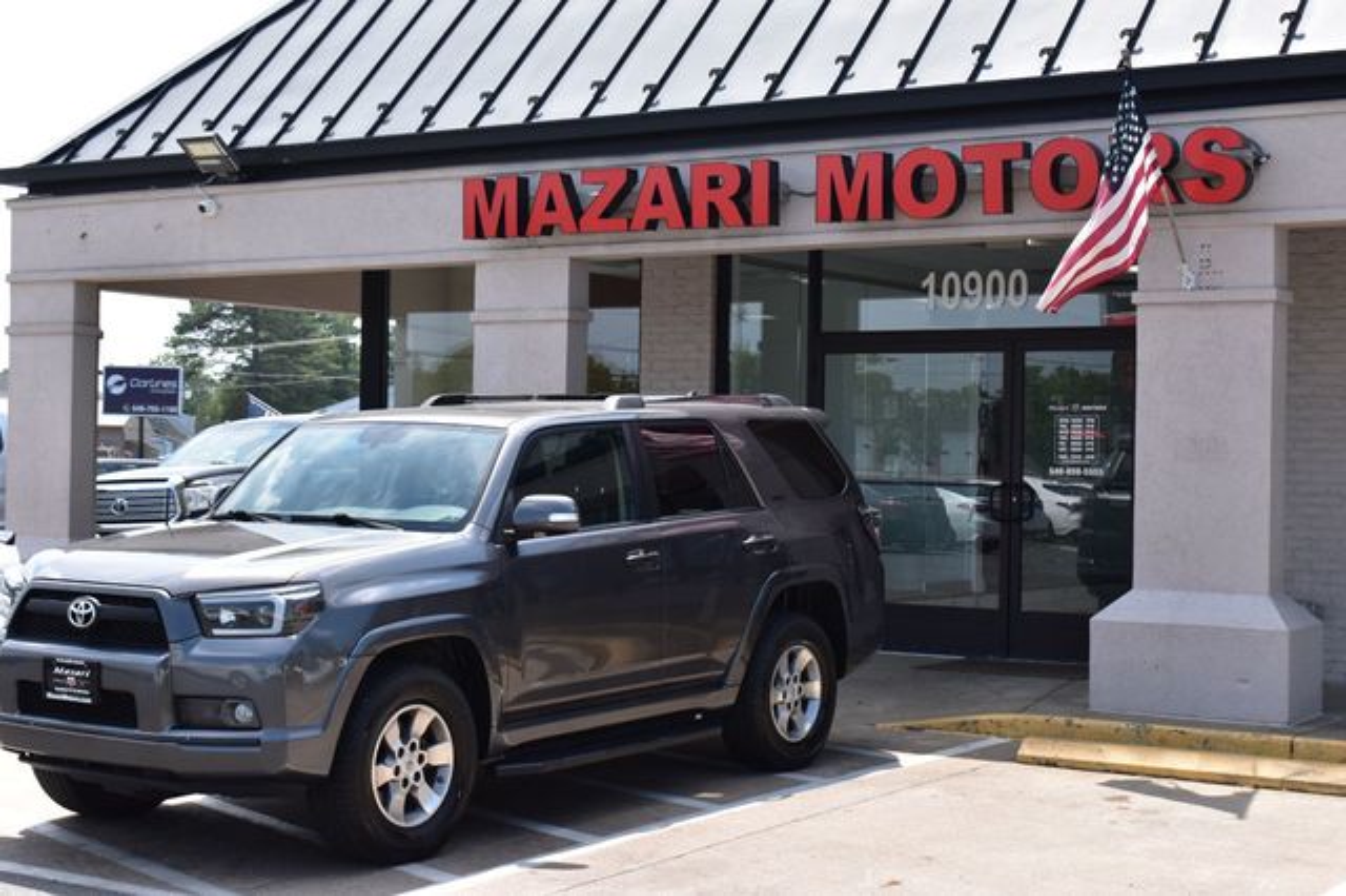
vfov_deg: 23.8
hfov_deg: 35.1
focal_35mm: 57
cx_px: 673
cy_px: 448
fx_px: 2130
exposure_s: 1/320
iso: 400
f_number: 10
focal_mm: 38
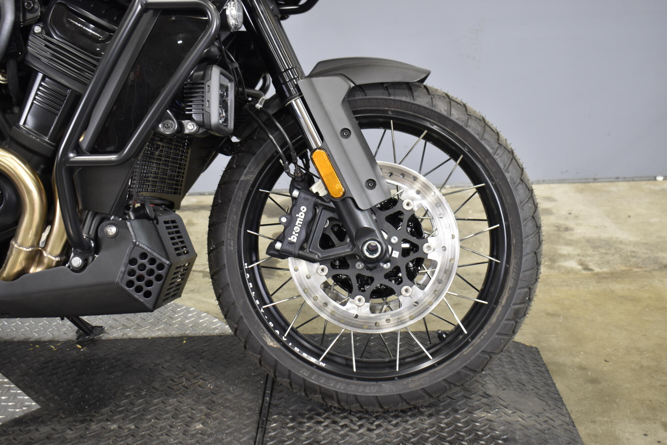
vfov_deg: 31.9
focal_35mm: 42
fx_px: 778
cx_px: 334
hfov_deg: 46.4
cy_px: 222
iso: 400
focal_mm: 28
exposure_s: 1/10
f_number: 4.2
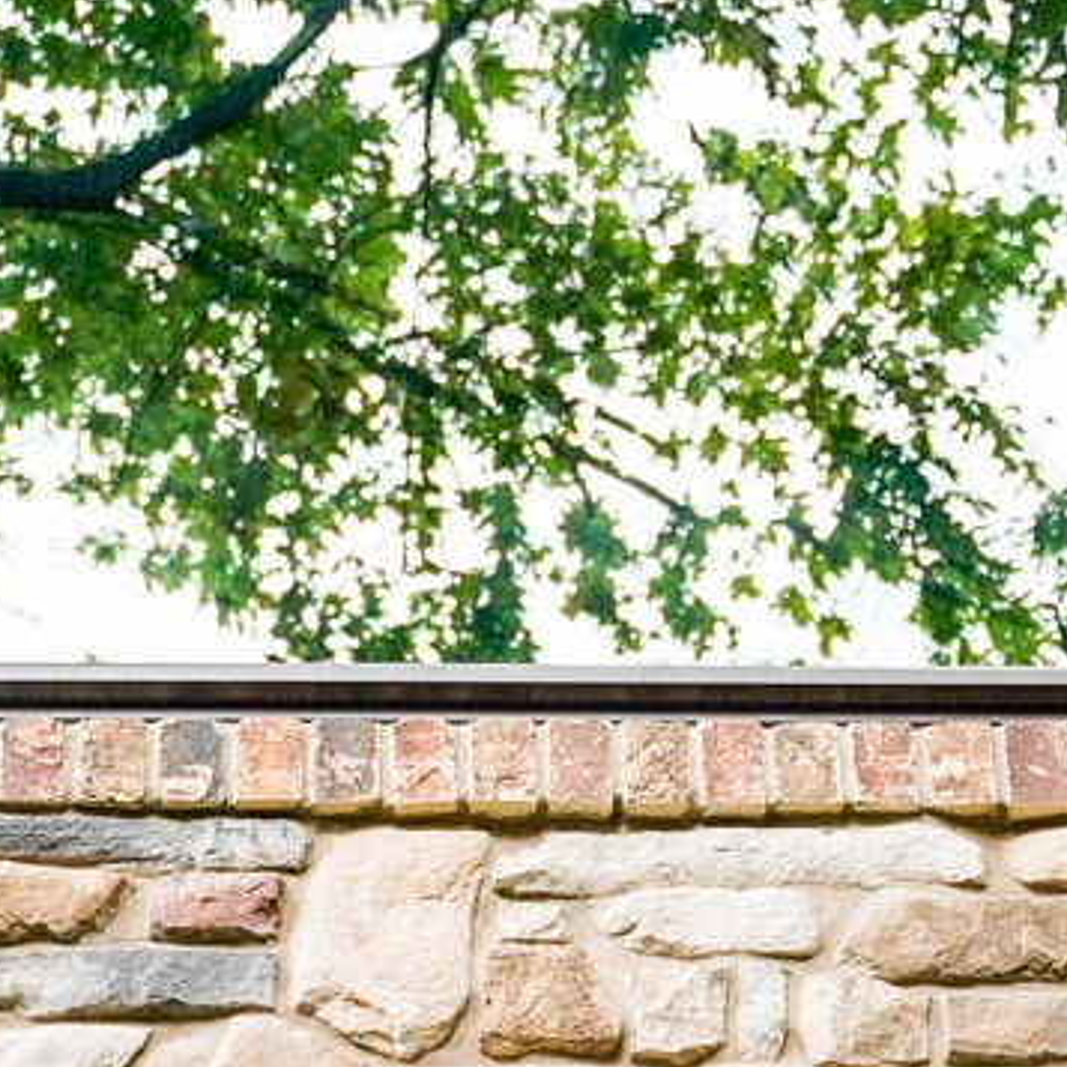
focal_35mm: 155
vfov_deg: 11.1
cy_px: 1130
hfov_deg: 11.3
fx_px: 5405
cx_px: 442
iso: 250
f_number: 2.8
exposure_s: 1/250
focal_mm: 31
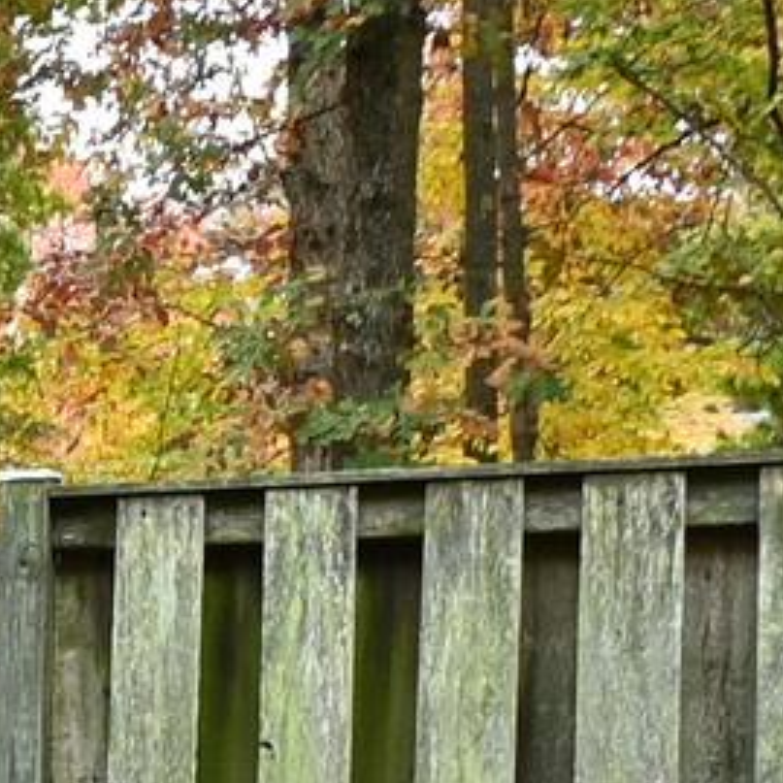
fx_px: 2482
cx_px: -821
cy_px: 677
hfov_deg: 14.6
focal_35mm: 97
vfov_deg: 17.7
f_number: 7.1
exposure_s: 1/40
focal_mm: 10
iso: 125
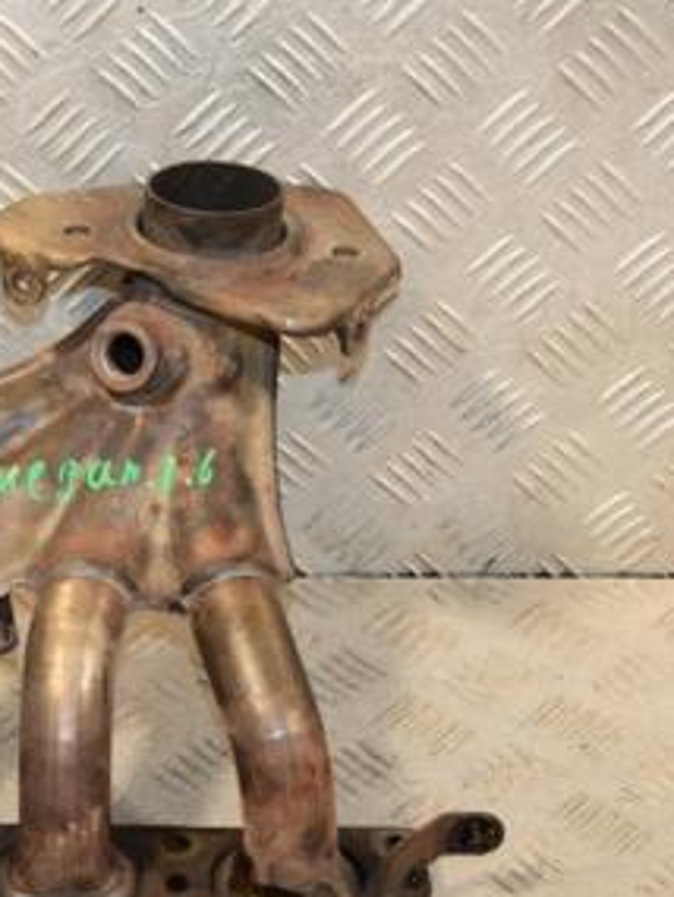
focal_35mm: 91
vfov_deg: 21.5
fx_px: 2361
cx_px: 72
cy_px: 554
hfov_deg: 16.1
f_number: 6.3
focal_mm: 30
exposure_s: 1/200
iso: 800
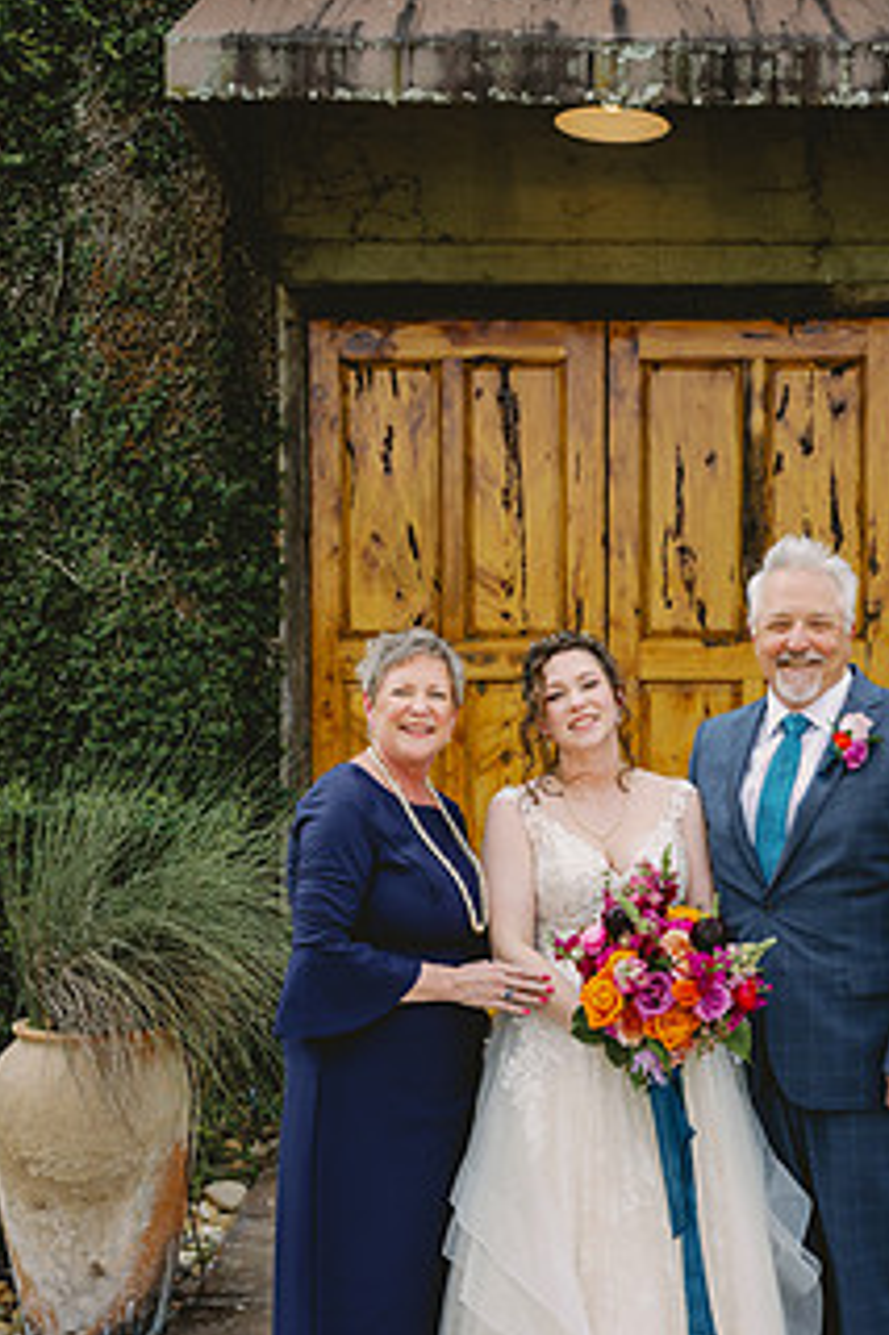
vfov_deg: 38.1
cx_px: 580
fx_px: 1928
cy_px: 780
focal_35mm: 52
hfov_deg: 25.8
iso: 200
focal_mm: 37
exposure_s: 1/320
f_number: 5
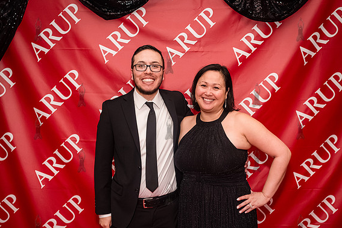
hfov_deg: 43.6
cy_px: 131
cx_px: 184
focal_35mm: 45
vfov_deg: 29.8
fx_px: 427
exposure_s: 1/400
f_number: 5
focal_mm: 35
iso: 8000
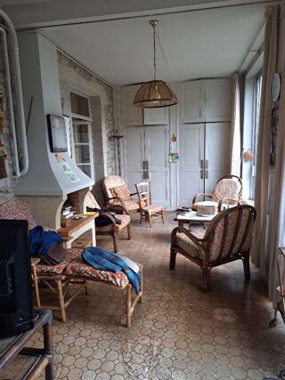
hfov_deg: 56.8
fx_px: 264
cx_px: 142
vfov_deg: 71.6
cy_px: 190
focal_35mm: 24
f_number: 1.8
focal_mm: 5.23
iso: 200
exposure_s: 1/50
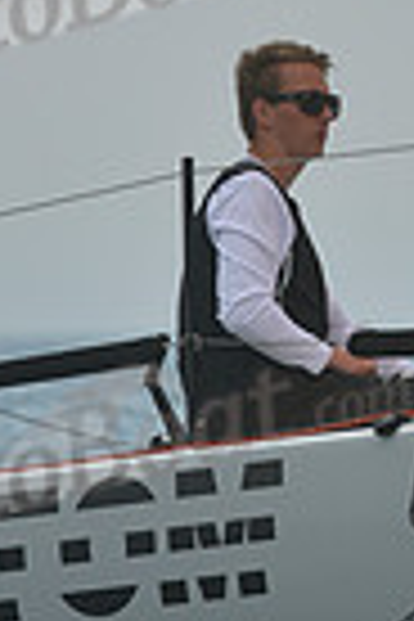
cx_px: 646
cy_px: 162
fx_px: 15989
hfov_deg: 1.5
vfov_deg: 2.2
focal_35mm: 927
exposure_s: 1/800
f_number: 7.1
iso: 280
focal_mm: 220
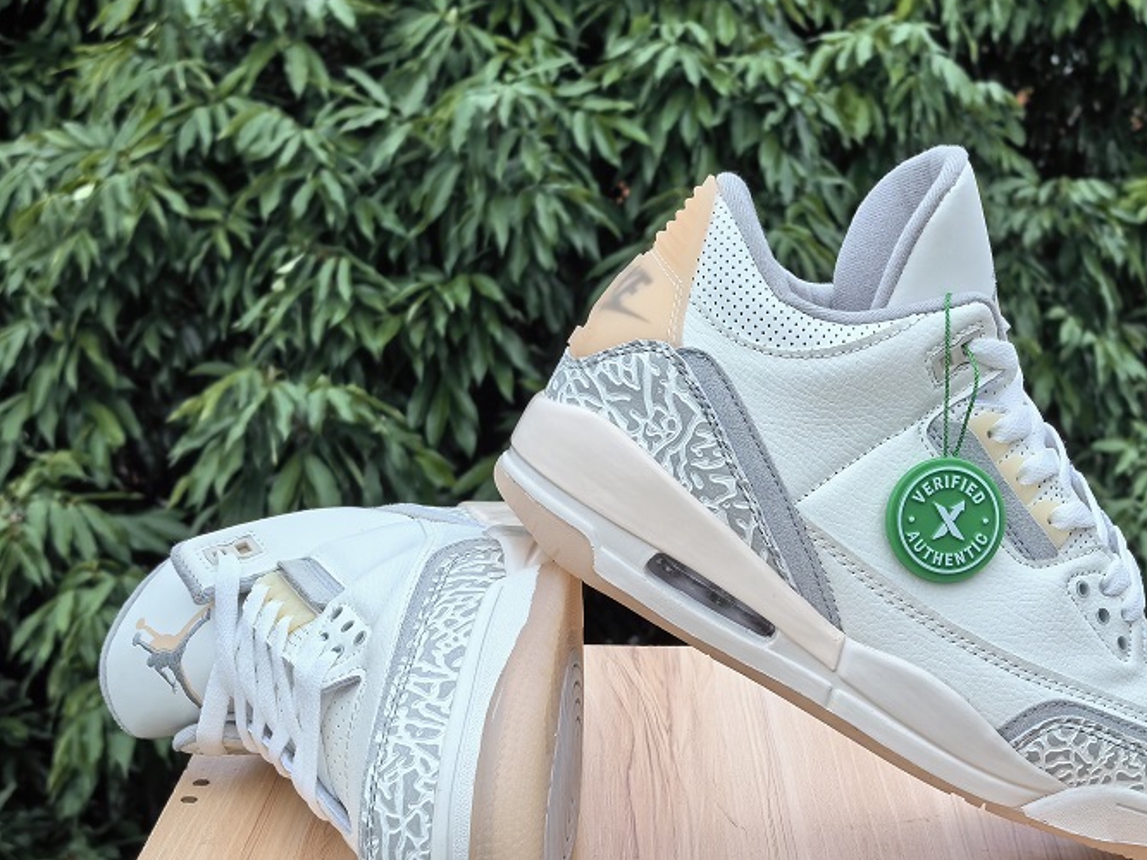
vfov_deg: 21.3
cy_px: 509
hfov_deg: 28.1
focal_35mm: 69
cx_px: 704
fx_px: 2285
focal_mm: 5.75
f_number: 2
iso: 50
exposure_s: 1/1570
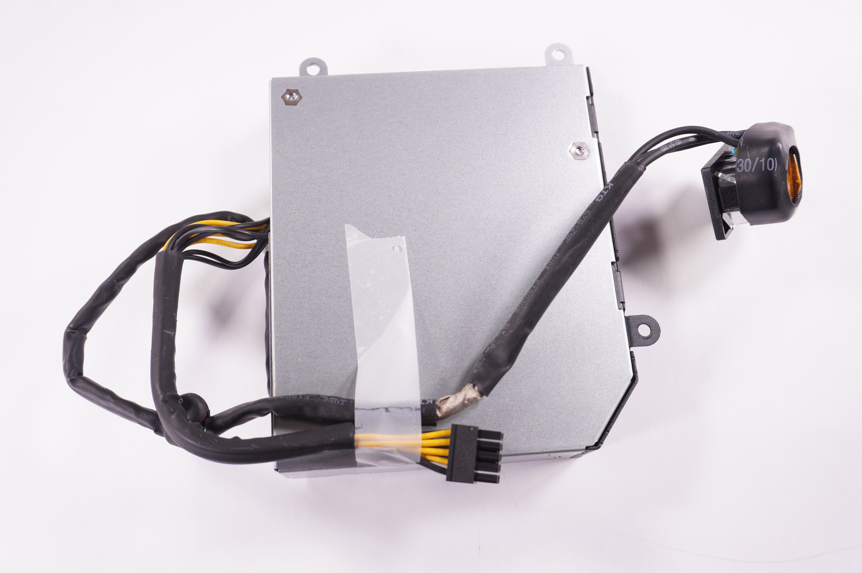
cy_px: 286
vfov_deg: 41.6
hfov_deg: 59.5
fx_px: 754
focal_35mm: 32
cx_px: 431
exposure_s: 1/125
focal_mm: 21
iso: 320
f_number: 5.6
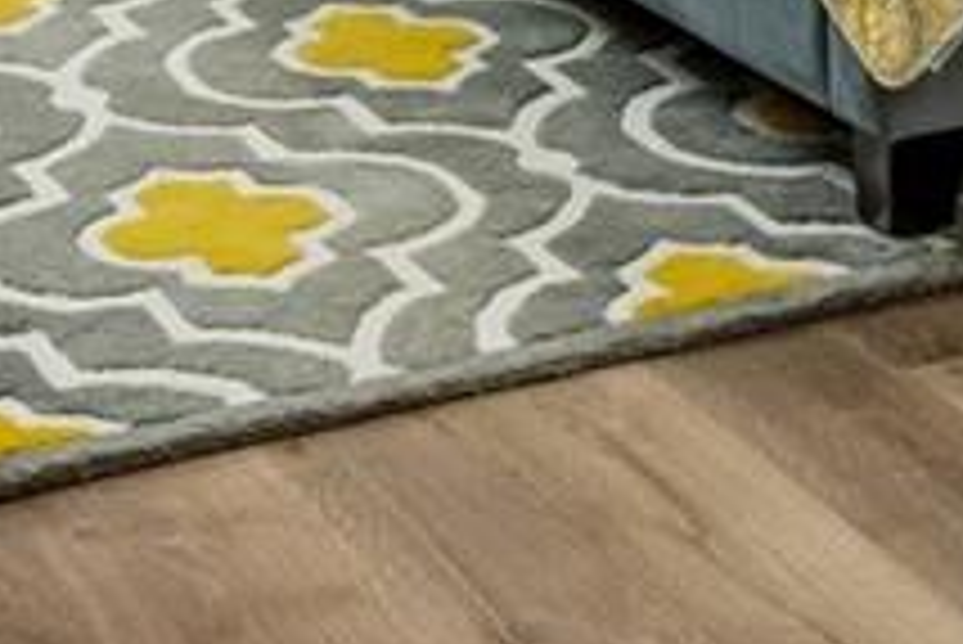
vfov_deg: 10.1
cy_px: -1085
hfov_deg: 18.2
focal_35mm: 112
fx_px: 2998
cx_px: 356
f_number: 7.1
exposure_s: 1/3.33
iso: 100
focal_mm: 10
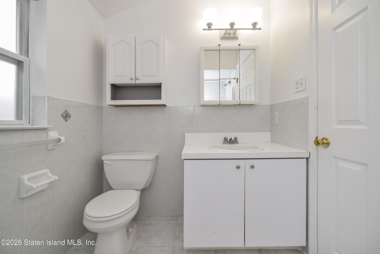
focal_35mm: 14
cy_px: 127
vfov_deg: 81.2
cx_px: 190
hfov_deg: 104.2
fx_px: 148
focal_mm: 14
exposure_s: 1/60
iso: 200
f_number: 4
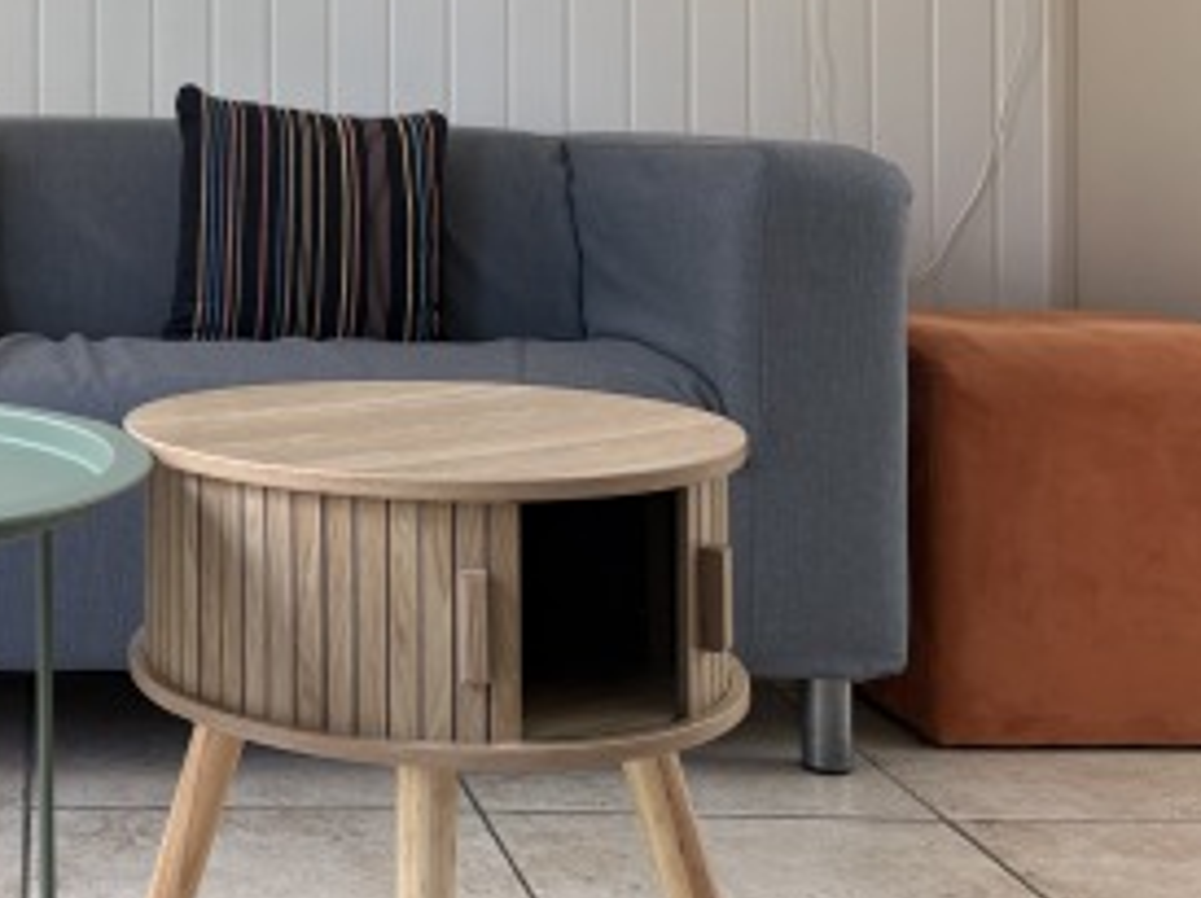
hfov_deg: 30.9
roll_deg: +0.4
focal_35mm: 57
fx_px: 1976
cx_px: -48
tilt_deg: +1.4
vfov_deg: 24.9
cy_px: 88
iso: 64
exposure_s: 1/229
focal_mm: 5.96
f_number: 1.6
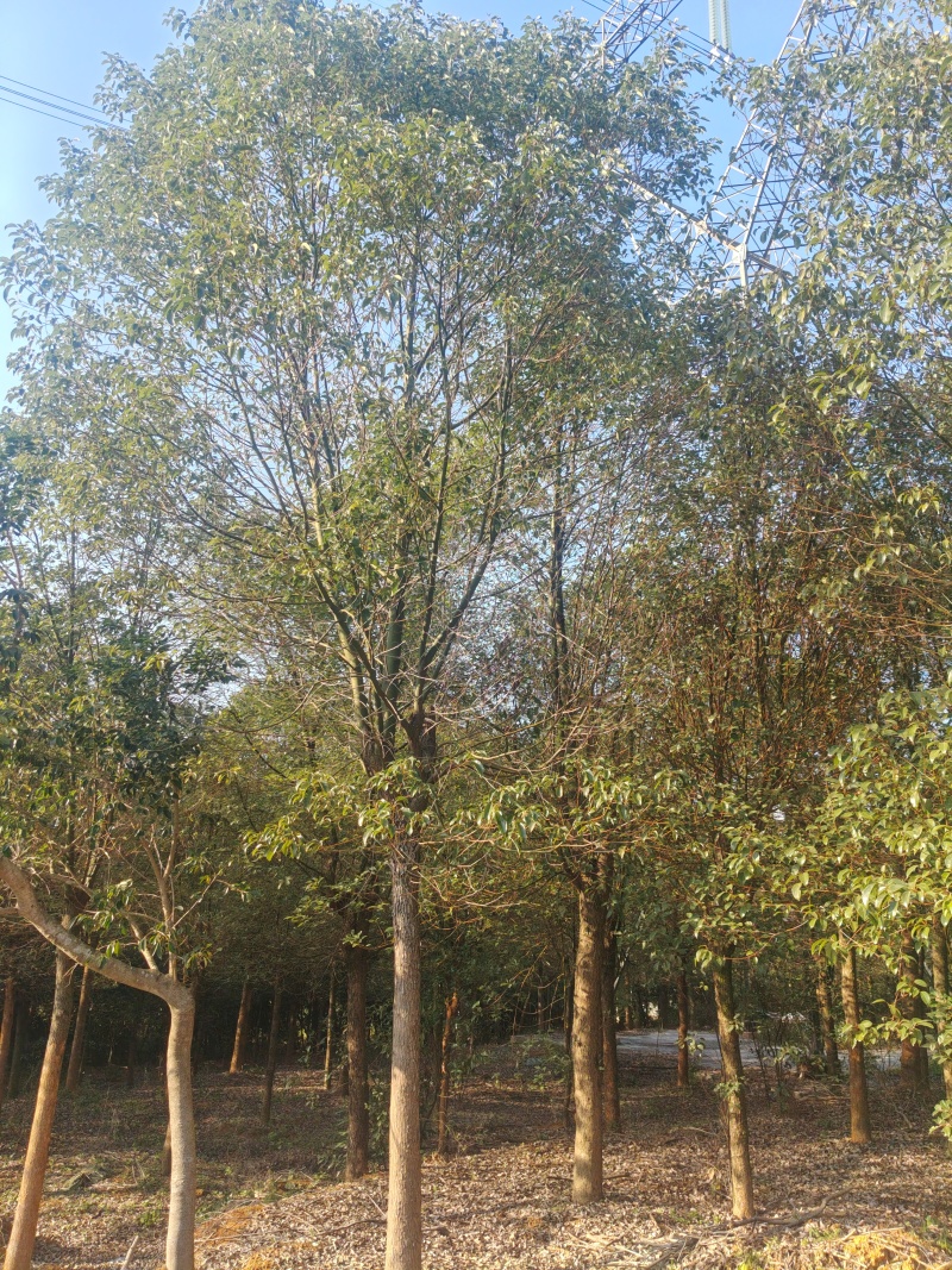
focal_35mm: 26
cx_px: 476
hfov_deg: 53.1
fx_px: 954
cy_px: 635
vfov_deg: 67.3
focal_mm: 4.84
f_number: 1.88
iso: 100
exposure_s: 1/815
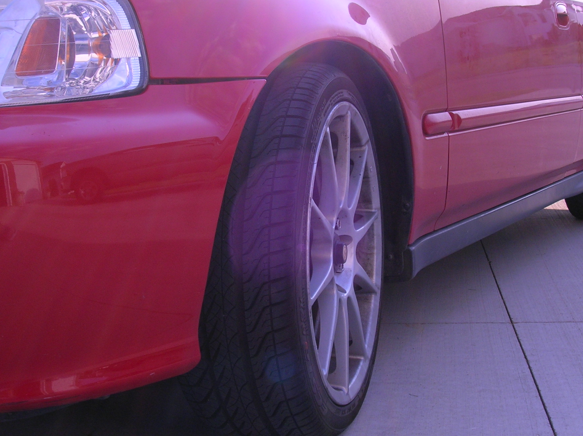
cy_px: 184
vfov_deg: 26.5
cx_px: 301
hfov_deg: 35.0
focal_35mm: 55
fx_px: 925
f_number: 5.2
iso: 50
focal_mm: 7
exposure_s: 1/125
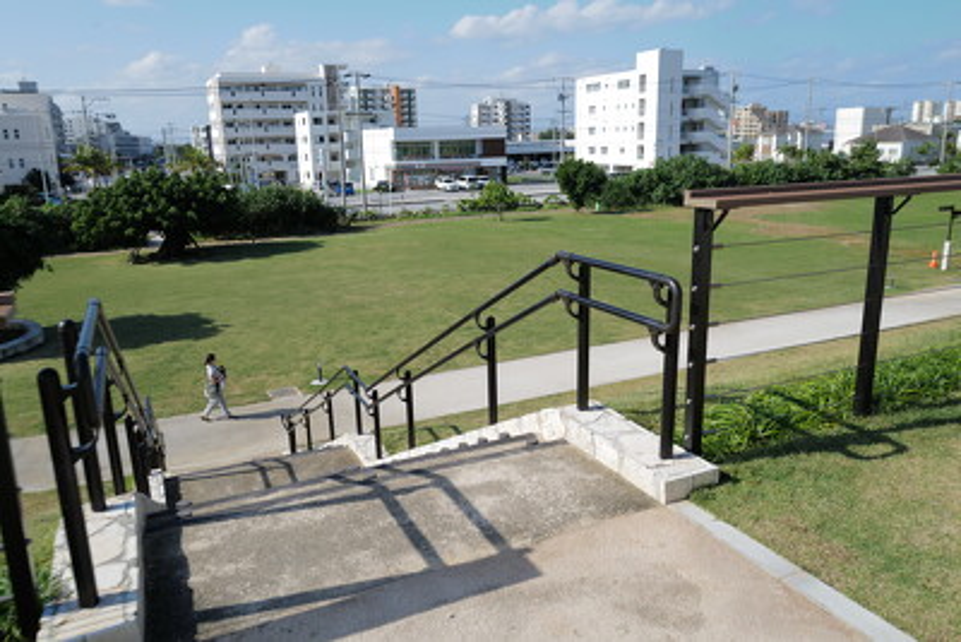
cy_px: 321
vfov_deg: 46.4
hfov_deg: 65.5
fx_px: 748
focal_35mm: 28
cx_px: 480
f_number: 5
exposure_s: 1/500
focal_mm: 28
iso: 100
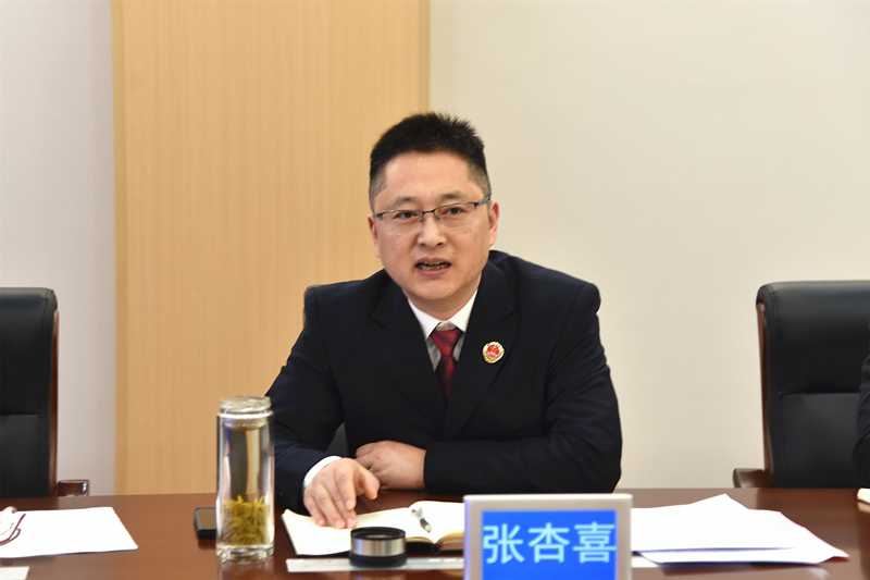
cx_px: 435
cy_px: 290
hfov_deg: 28.8
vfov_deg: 19.4
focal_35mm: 70
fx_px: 1691
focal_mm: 70
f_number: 4
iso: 800
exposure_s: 1/125
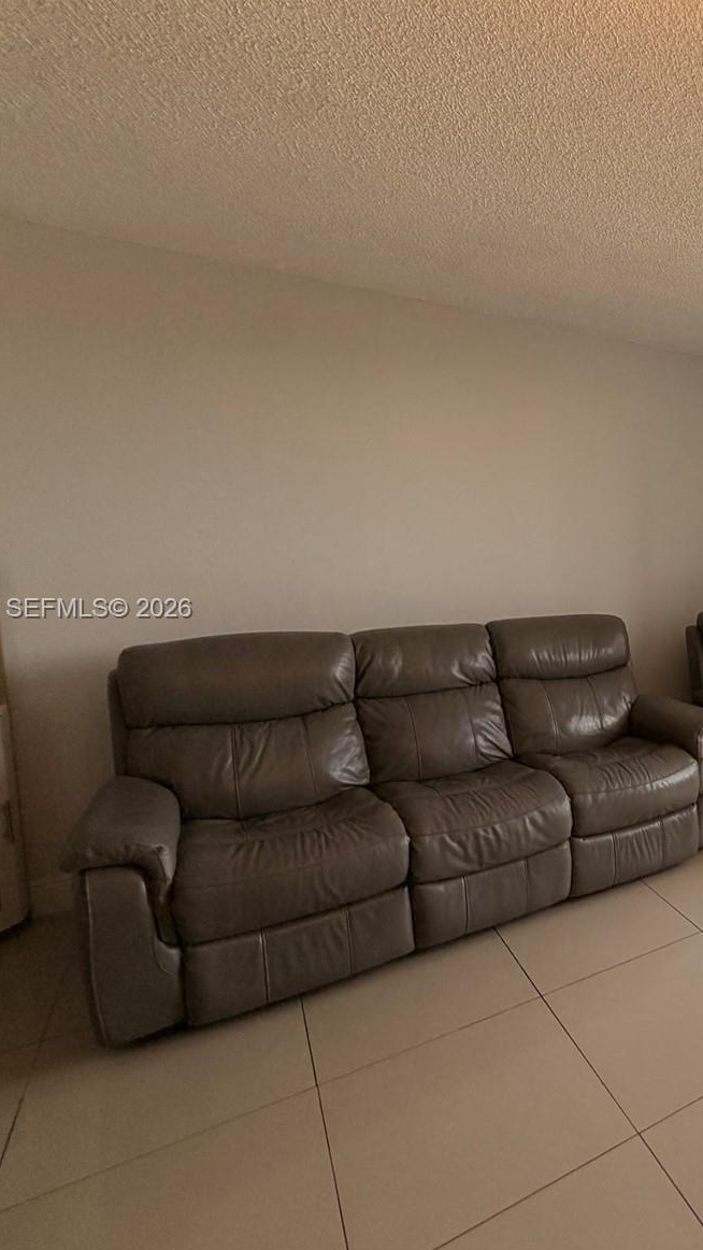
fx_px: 696
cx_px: 717
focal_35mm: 21
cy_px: 610
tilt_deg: -4.7
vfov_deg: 83.8
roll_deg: +0.9
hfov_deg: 44.7
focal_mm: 2.22
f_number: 2.2
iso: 125
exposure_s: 1/121
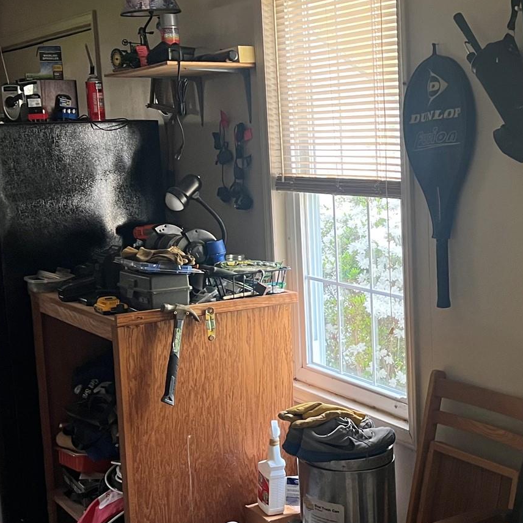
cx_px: 414
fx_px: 940
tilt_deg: -7.3
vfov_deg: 31.1
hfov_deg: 30.4
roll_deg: +2.2
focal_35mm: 55
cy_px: 268
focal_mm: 5.7
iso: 125
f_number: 1.5
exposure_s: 1/60
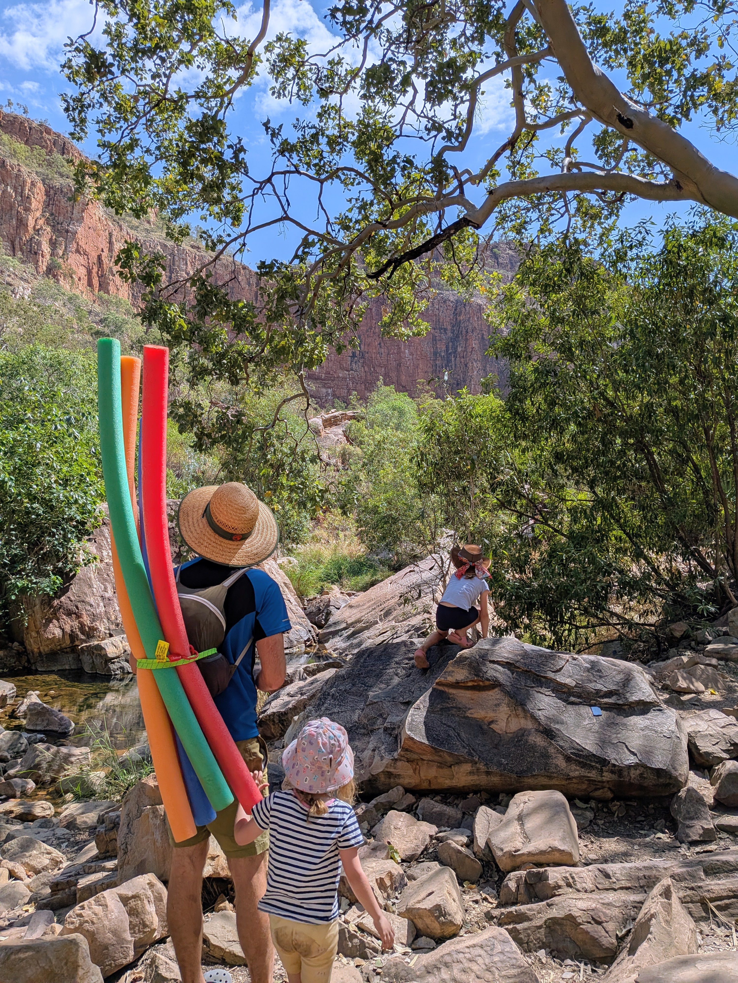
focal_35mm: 24
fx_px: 682
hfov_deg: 56.8
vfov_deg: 71.6
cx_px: 369
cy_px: 492
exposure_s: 1/2381
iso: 27
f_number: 1.7
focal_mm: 4.53
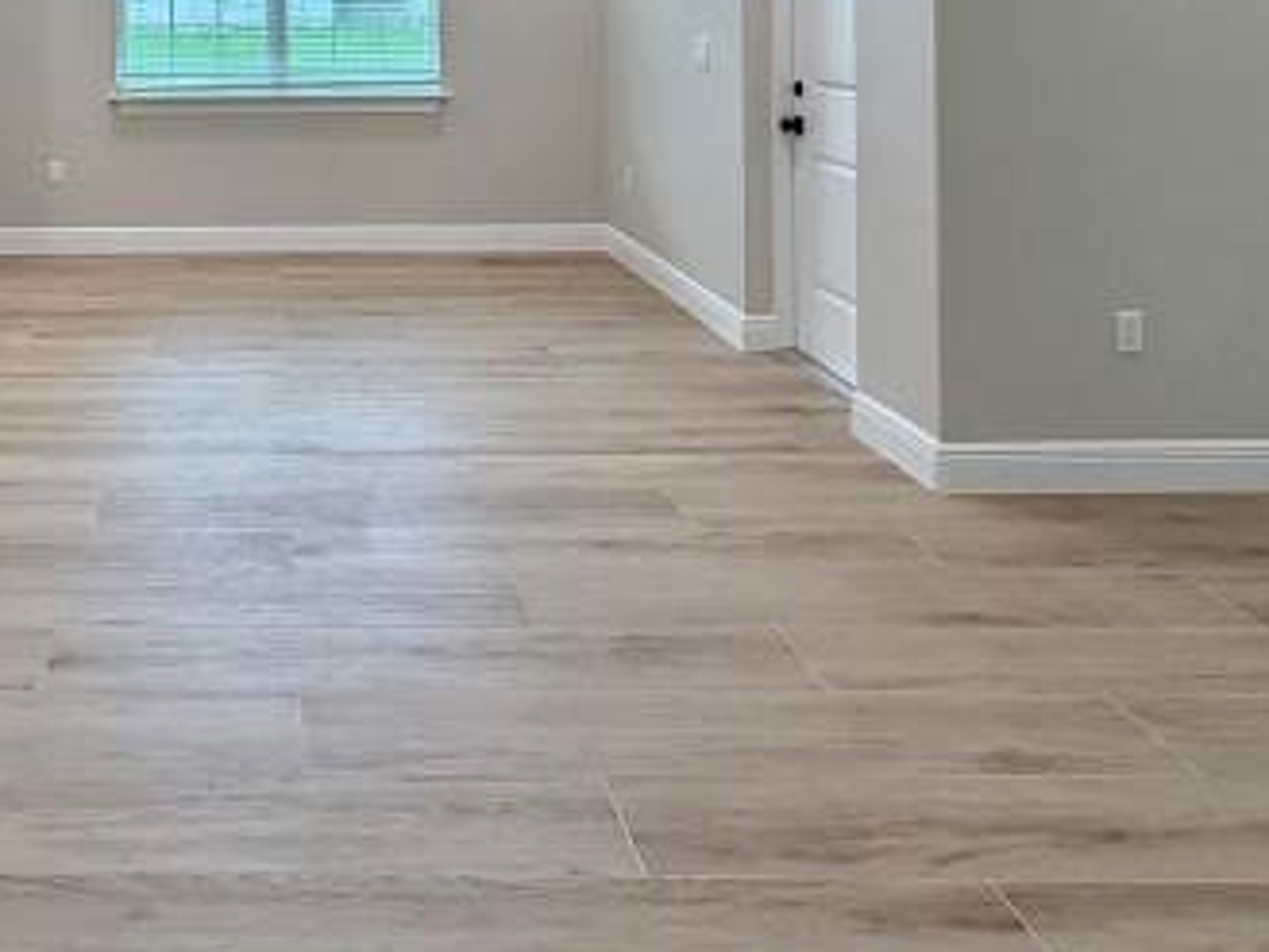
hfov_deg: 50.4
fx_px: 1247
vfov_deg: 37.3
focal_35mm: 34
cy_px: -4
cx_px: 239
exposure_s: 1/120
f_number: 2.2
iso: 250
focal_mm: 2.22
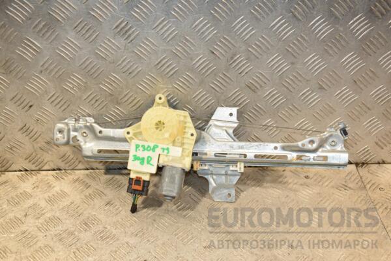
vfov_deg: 29.9
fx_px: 489
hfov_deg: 43.6
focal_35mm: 45
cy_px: 130
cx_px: 196
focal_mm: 30
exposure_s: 1/200
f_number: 5.6
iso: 800
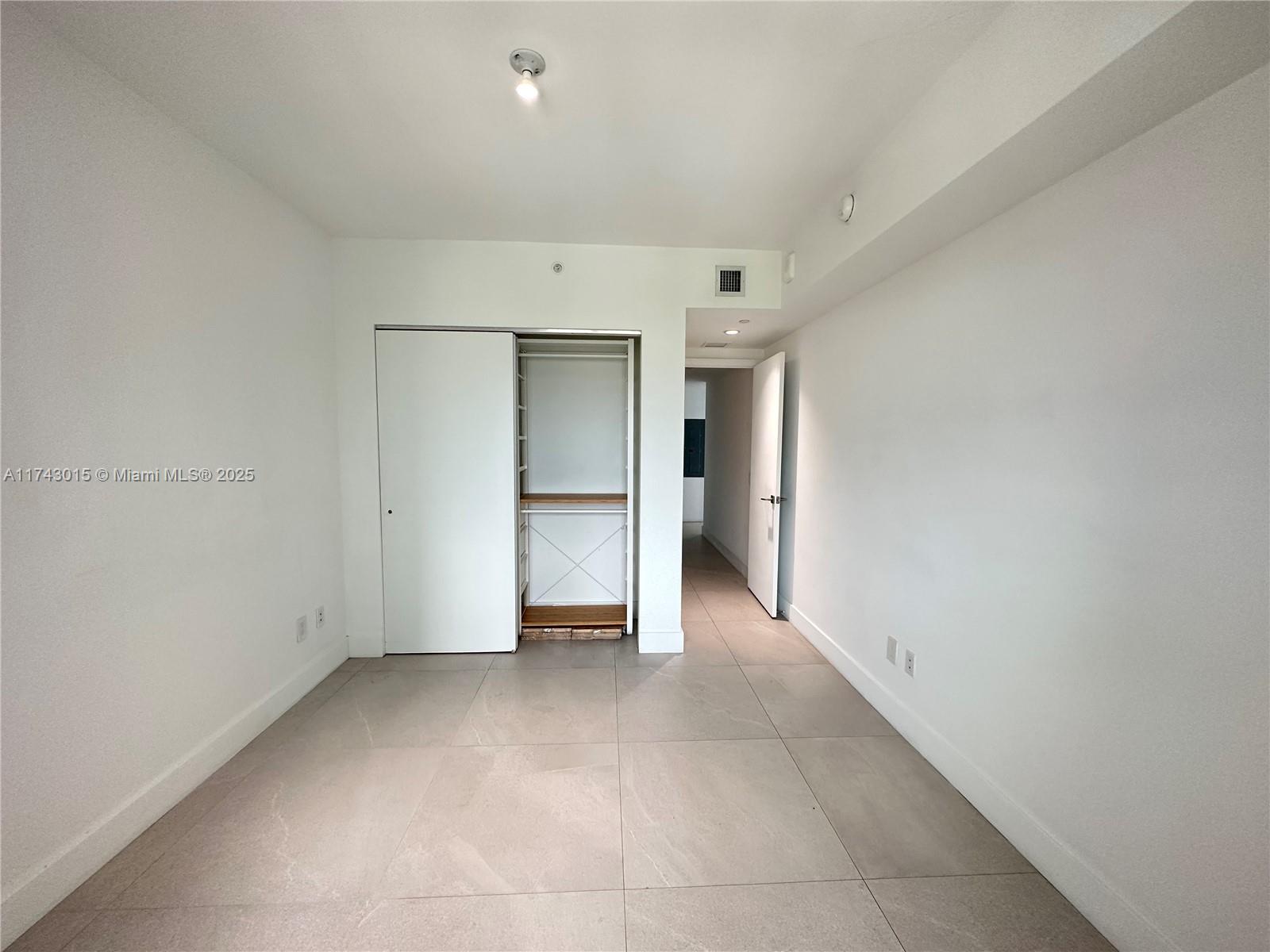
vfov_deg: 85.7
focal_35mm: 14
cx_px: 635
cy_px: 476
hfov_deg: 102.1
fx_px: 514
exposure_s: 1/120
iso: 250
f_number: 2.2
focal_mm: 2.22
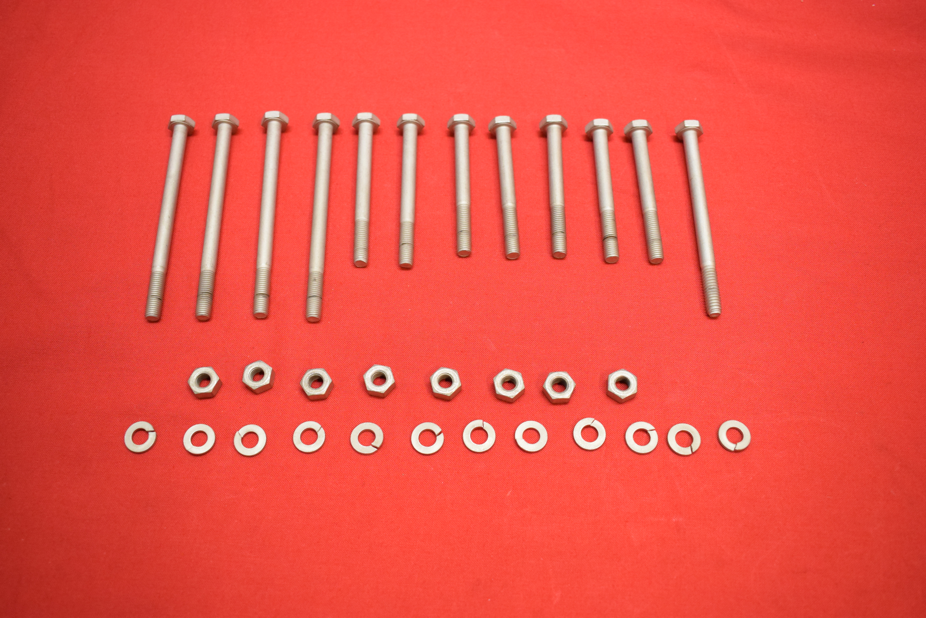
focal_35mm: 33
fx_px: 849
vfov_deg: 40.0
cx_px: 463
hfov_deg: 57.2
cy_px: 309
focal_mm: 22
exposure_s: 1/125
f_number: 5
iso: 2000
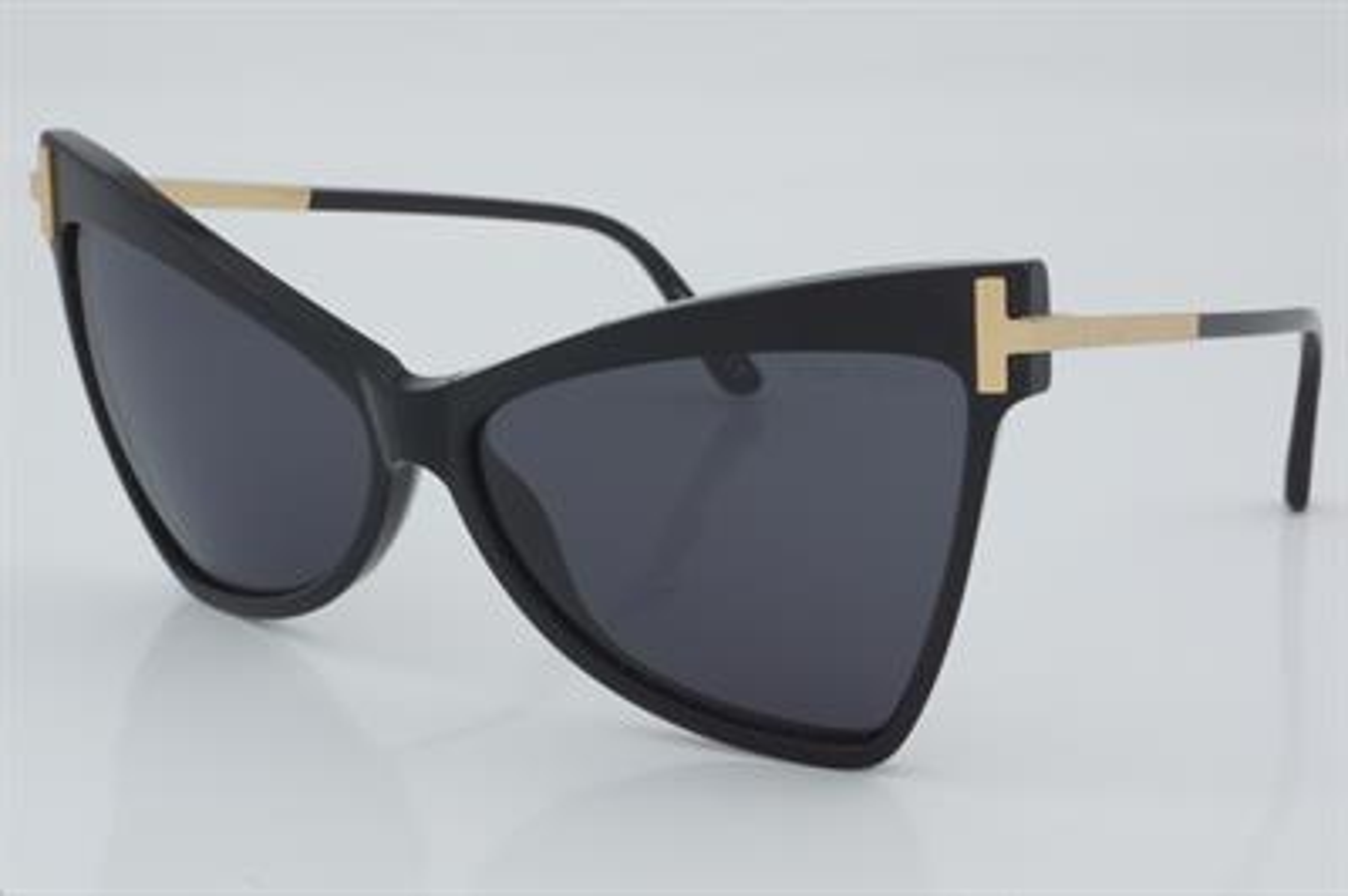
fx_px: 3087
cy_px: 448
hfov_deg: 24.6
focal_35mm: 82
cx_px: 674
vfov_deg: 16.5
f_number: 32
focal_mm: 55
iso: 100
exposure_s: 1/4
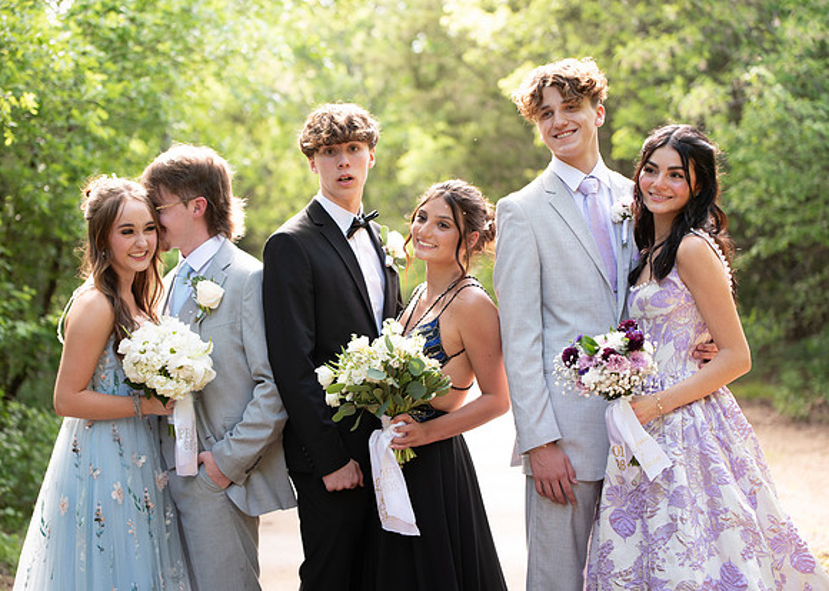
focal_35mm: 88
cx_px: 392
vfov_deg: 16.3
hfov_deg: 22.7
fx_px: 2060
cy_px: 309
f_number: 2.8
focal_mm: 80
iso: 100
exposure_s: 1/100
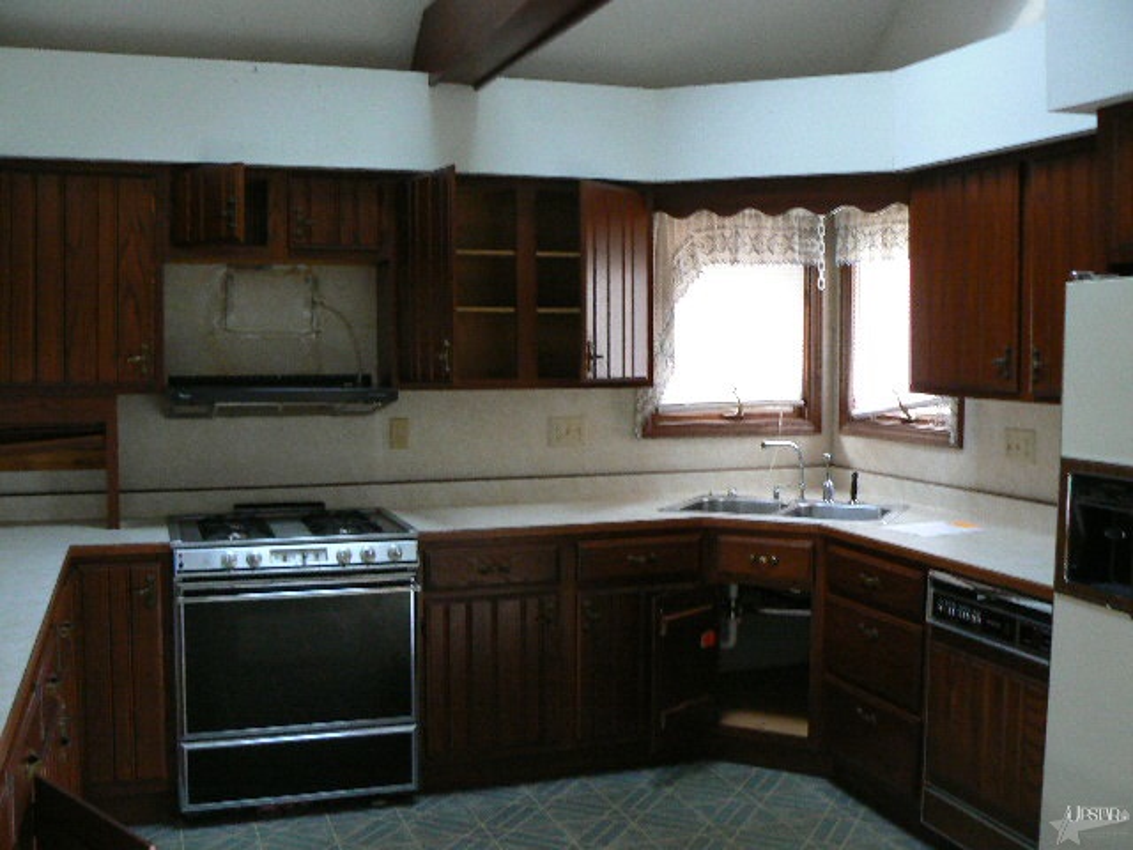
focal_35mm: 36
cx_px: 566
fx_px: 1178
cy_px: 425
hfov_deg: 51.4
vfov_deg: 39.7
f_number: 2.8
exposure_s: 1/13
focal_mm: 6
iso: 200
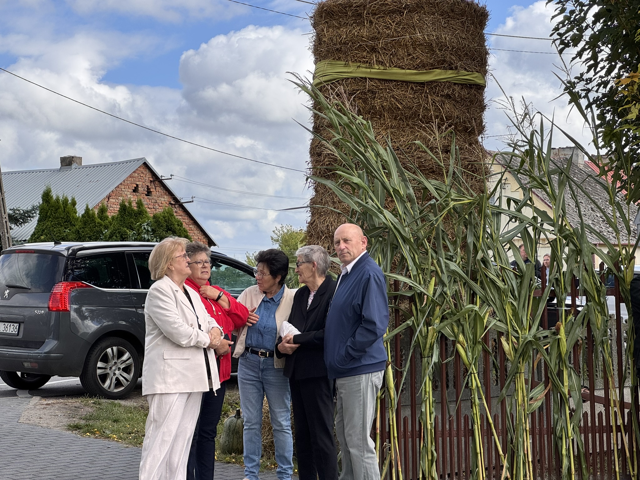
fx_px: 1424
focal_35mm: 77
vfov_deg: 19.1
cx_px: 320
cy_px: 240
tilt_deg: +3.4
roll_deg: +1.6
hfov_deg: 25.3
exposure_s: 1/570
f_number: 2.8
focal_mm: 9
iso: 25
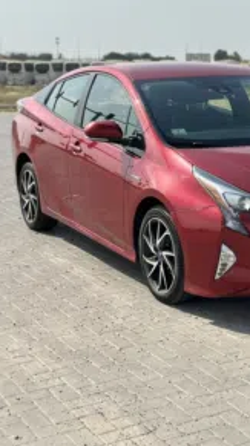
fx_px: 851
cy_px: 178
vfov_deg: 29.3
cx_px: 224
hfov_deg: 16.5
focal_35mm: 72
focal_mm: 6.86
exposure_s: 1/9804
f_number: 1.78
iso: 100
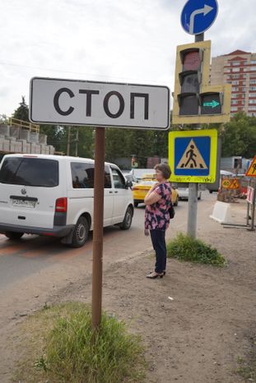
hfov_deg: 40.0
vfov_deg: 57.2
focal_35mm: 33
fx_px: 352
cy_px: 192
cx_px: 128
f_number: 4.5
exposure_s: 1/640
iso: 100
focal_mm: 33
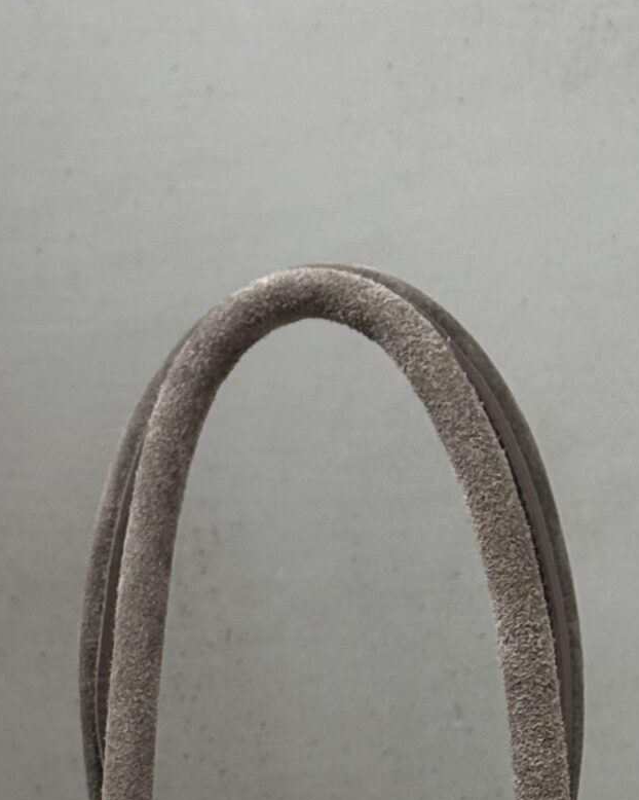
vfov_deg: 11.2
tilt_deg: -11.6
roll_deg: +1.0
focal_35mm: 167
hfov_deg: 9.2
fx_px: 3949
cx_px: 356
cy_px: 1110
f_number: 1.6
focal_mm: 5.96
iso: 50
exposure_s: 1/100
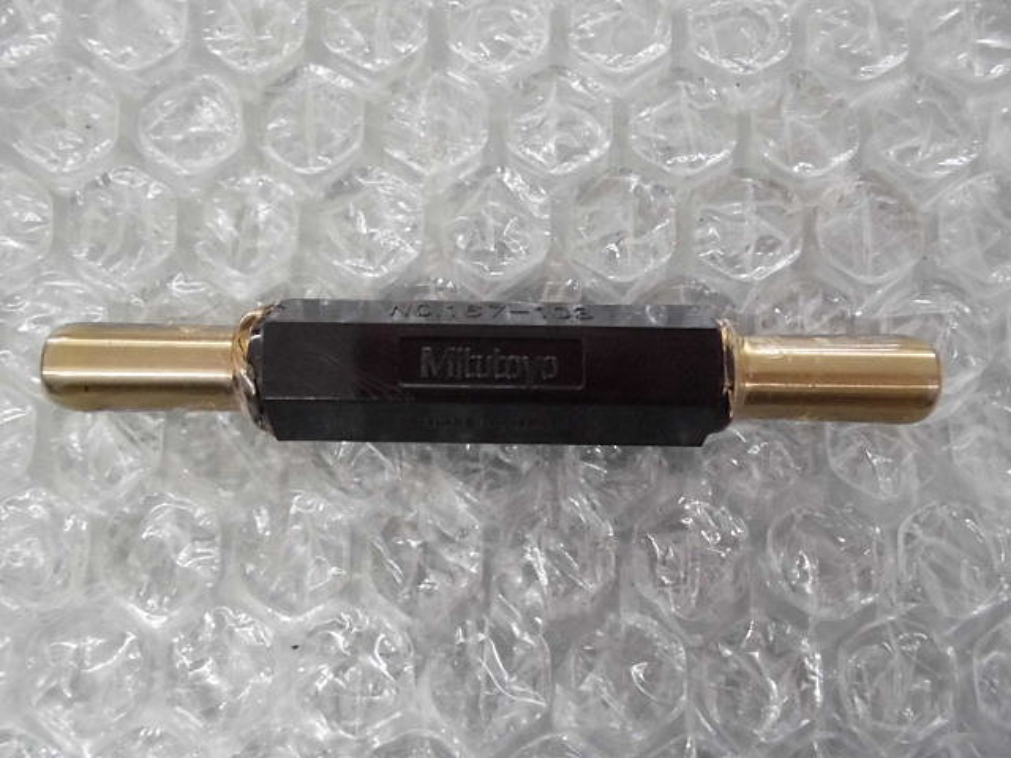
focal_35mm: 26
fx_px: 759
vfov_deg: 53.1
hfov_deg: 67.3
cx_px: 506
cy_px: 379
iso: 800
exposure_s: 1/60
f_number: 3.5
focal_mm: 4.6
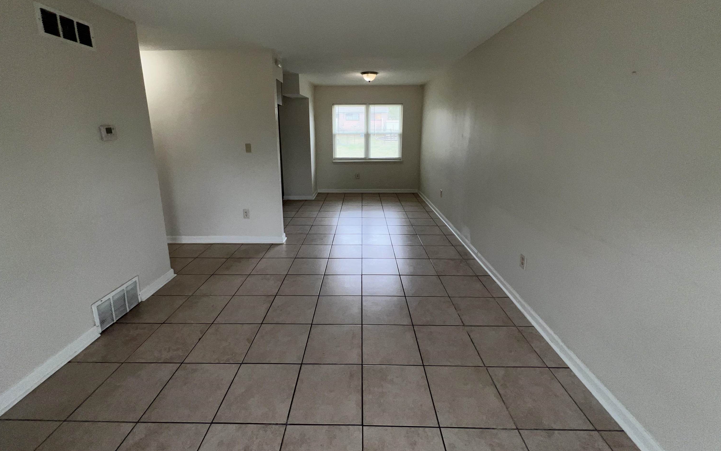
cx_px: 356
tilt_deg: -11.6
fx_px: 275
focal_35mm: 14
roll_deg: +0.6
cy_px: 190
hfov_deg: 105.3
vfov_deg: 78.1
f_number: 1.8
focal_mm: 1.57
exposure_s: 1/122
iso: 25
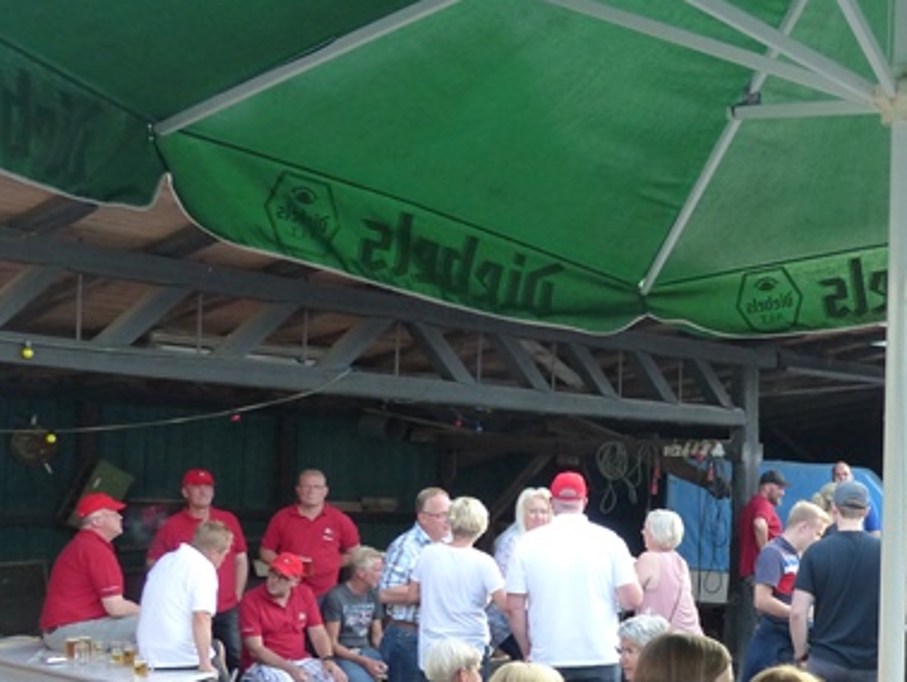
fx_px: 1311
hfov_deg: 36.5
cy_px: 561
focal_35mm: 50
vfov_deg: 28.4
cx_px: 756
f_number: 2.8
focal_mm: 4.9
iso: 250
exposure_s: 1/60
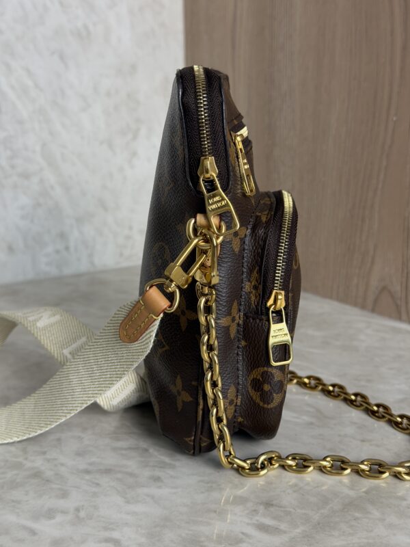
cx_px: 205
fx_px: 758
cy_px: 274
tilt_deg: -13.7
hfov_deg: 30.3
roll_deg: +0.2
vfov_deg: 39.7
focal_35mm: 48
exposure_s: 1/60
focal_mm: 6.76
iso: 50
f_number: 1.78
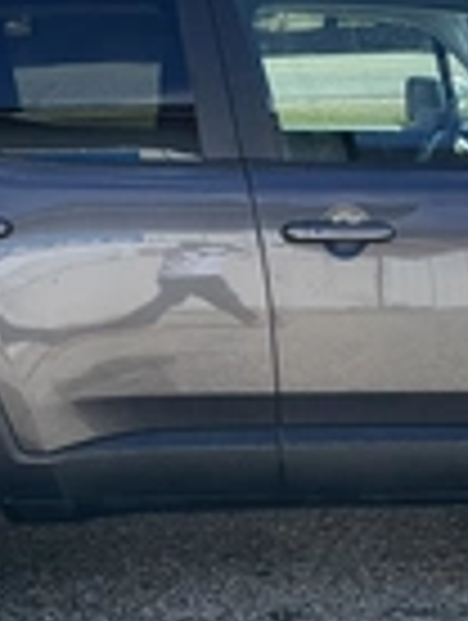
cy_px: 315
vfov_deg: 23.2
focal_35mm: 84
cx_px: 248
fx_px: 1510
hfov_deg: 17.6
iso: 25
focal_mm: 3
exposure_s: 1/534
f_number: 1.8
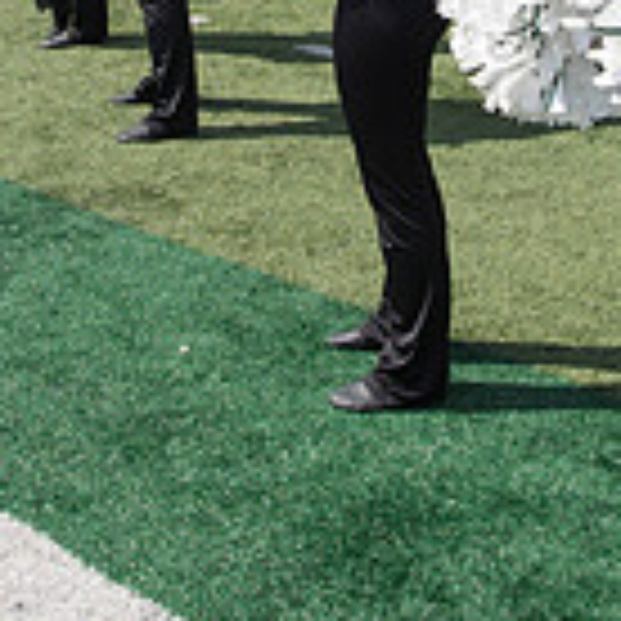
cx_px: 306
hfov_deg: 20.2
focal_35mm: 86
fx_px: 1745
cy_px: -241
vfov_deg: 18.4
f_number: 7.1
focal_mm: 24
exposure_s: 1/1000
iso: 200
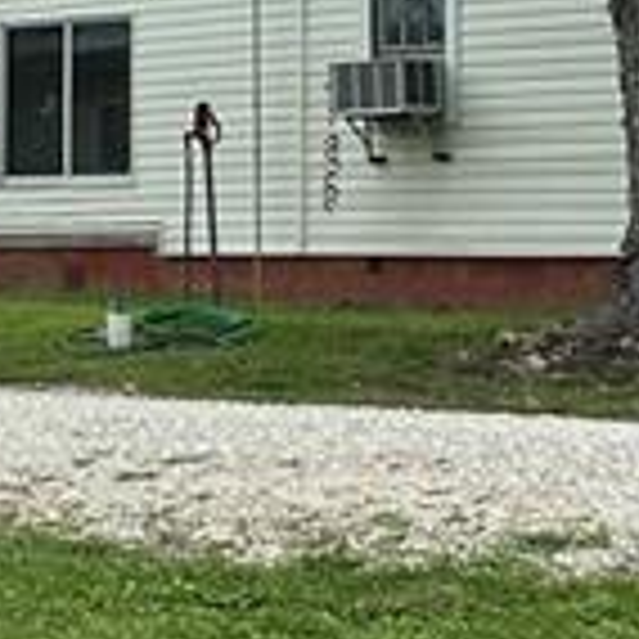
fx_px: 3195
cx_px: -1152
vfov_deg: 11.3
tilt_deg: +6.0
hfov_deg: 9.4
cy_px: -36
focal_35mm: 153
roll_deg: -2.1
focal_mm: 6.86
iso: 80
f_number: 1.78
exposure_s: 1/3356
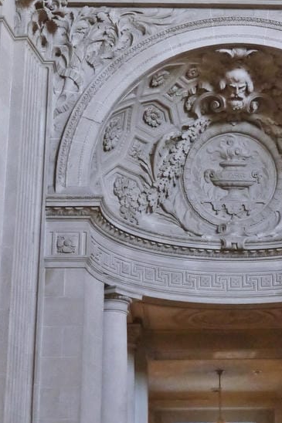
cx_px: 257
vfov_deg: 23.9
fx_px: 999
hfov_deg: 15.9
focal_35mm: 85
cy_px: 224
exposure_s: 1/125
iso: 1000
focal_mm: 14
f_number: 3.5
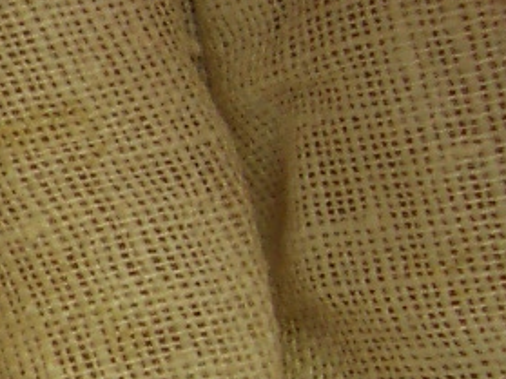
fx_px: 2323
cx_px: -368
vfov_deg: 9.3
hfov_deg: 11.6
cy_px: 294
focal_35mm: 159
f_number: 2.8
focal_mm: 5.6
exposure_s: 1/90
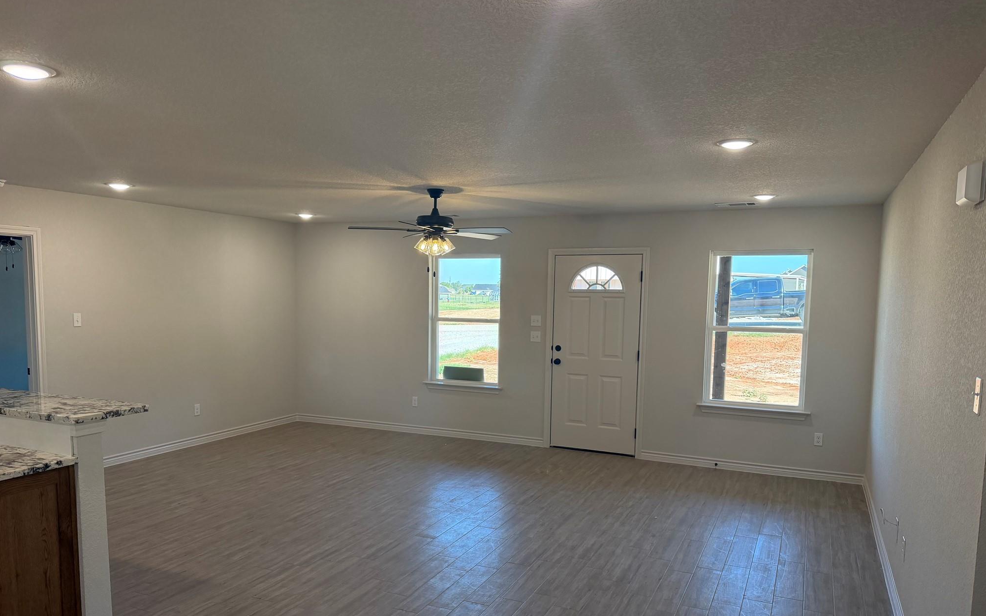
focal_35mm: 26
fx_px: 699
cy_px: 358
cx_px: 487
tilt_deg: -6.1
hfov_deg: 70.4
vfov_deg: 47.4
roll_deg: -0.5
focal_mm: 6.76
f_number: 1.78
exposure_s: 1/230
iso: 200
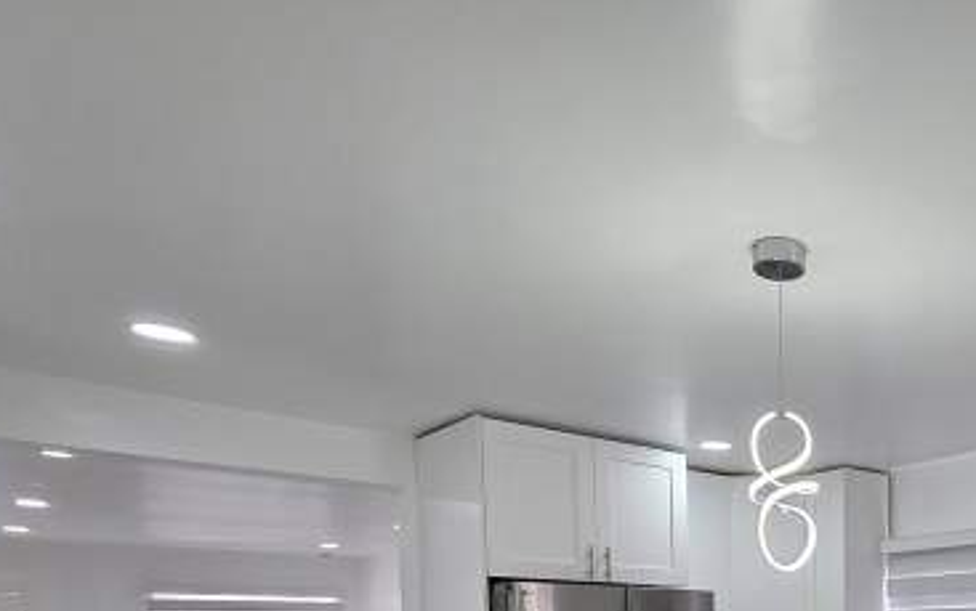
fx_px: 799
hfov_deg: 53.8
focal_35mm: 30
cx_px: 902
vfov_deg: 34.7
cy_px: 707
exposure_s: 1/120
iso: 125
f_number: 2.2
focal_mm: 2.2
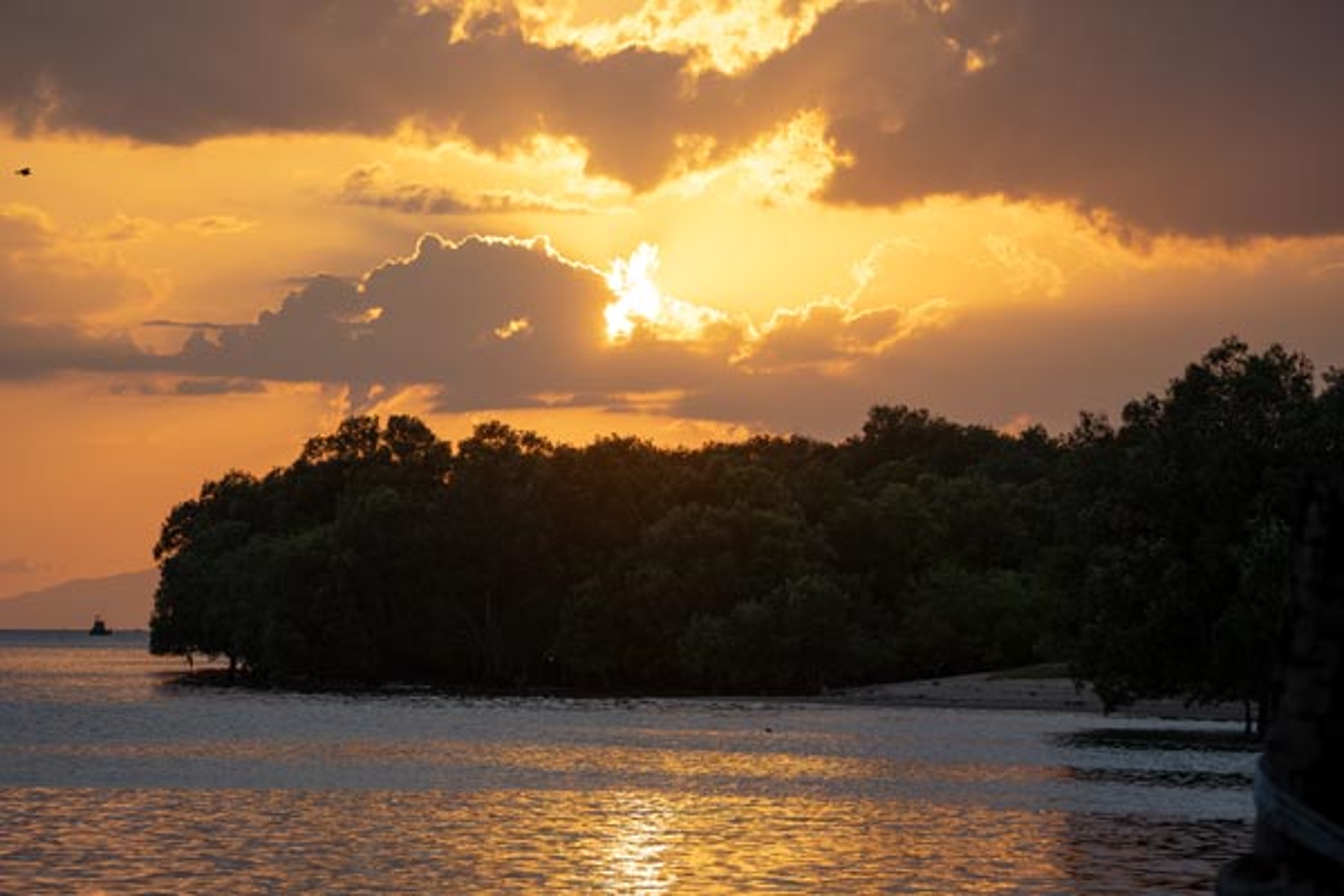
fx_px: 7055
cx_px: 672
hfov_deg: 10.9
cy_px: 448
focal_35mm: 189
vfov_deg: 7.3
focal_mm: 189
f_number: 5.6
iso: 250
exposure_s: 1/800
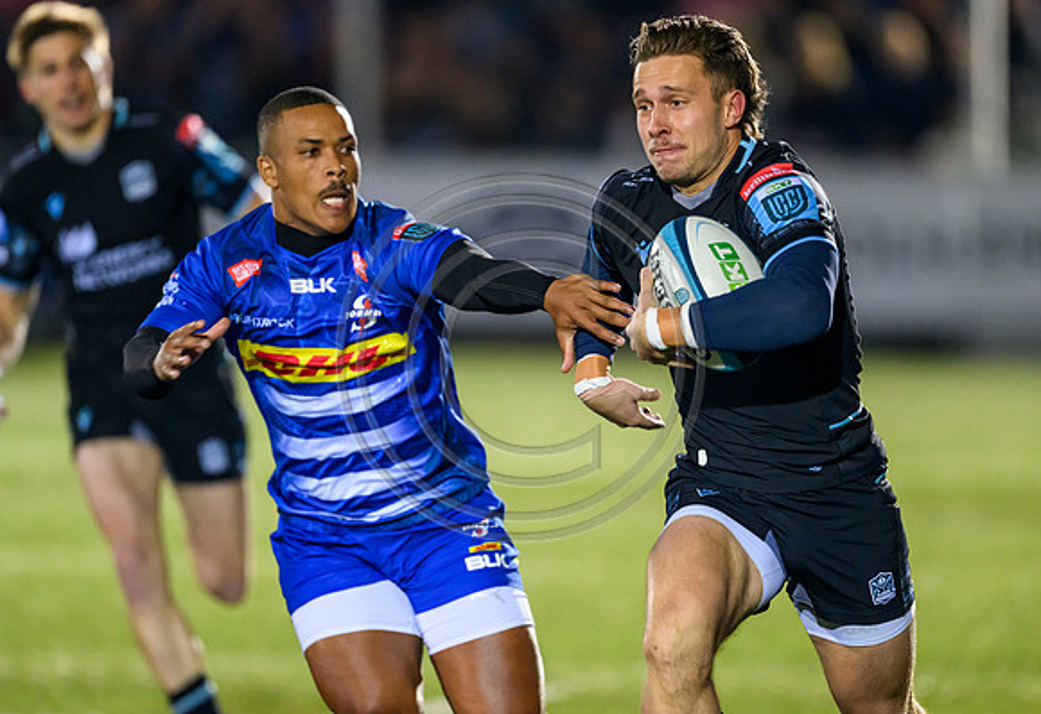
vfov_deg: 3.1
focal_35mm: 446
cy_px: 390
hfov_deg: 4.6
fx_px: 13022
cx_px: 586
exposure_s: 1/1000
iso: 6400
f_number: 3.2
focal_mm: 400
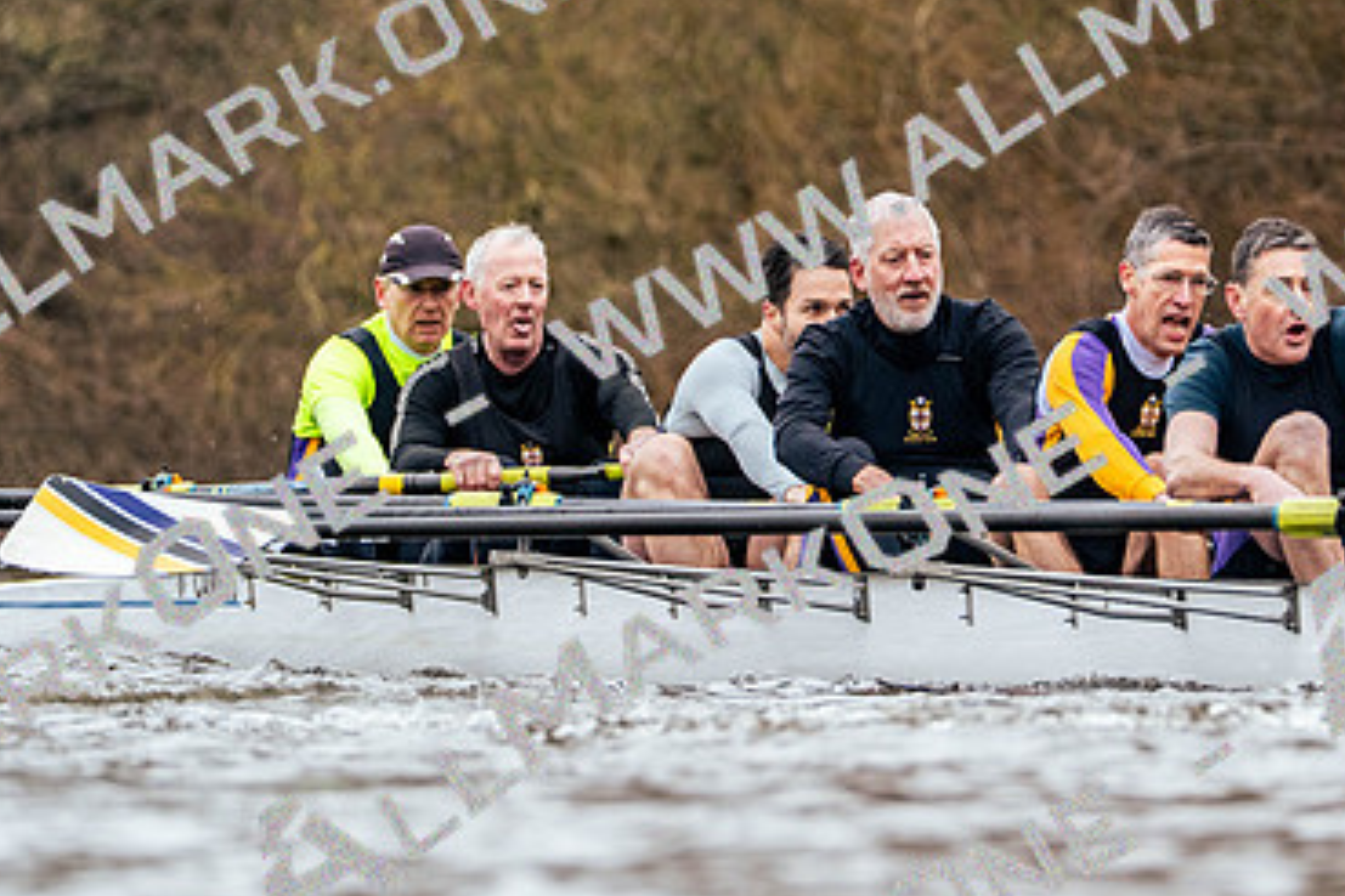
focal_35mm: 734
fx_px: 27421
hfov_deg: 2.8
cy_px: 392
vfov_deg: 1.9
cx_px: 999
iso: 2000
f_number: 6.3
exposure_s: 1/2000
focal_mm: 467
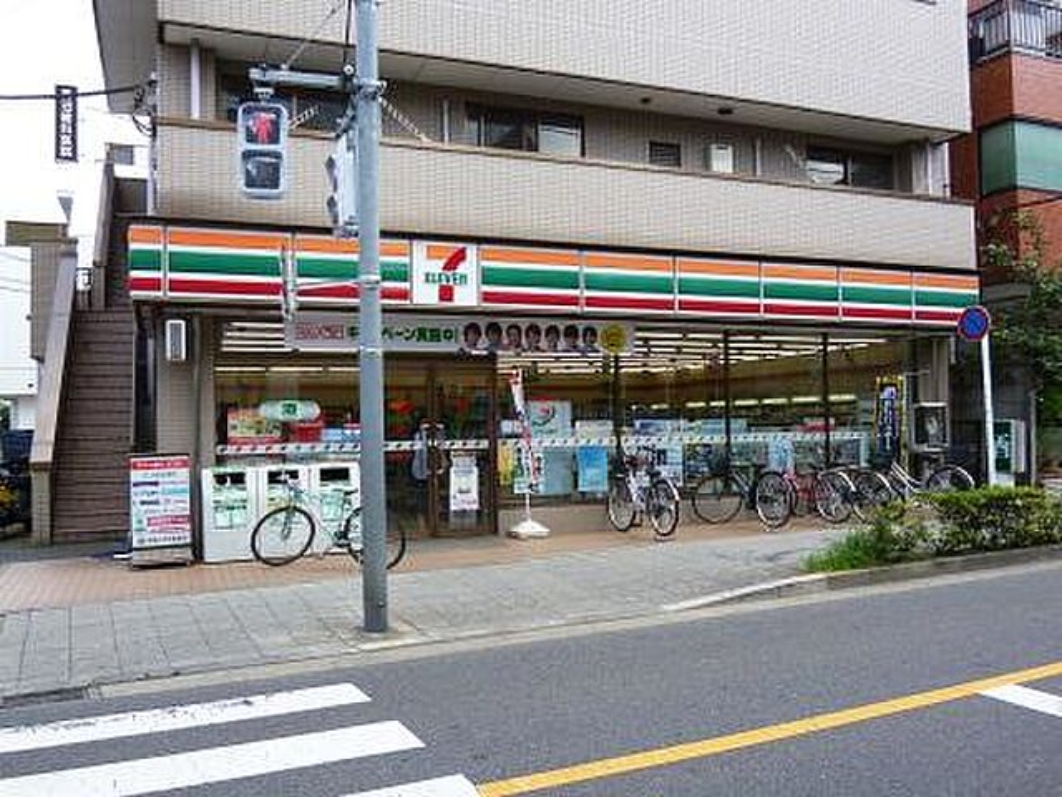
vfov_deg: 48.2
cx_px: 531
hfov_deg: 61.7
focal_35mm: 29
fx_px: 890
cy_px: 398
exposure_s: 1/320
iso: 100
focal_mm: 5.2
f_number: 2.7
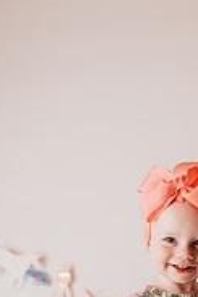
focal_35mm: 59
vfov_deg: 31.2
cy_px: 302
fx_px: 487
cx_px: 185
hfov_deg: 22.3
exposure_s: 1/160
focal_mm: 24
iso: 100
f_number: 2.8
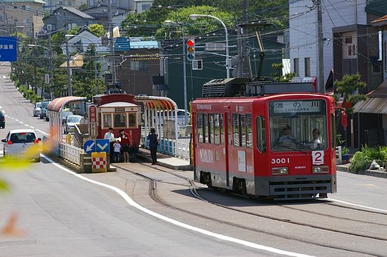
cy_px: 128
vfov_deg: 6.8
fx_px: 2174
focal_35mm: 202
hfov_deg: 10.2
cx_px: 194
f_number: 8
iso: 200
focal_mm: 135
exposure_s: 1/400
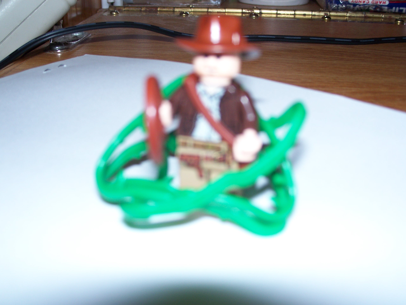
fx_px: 504
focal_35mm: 43
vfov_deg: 33.6
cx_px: 203
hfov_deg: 43.9
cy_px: 152
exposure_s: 1/80
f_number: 3.2
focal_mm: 9.1
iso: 125
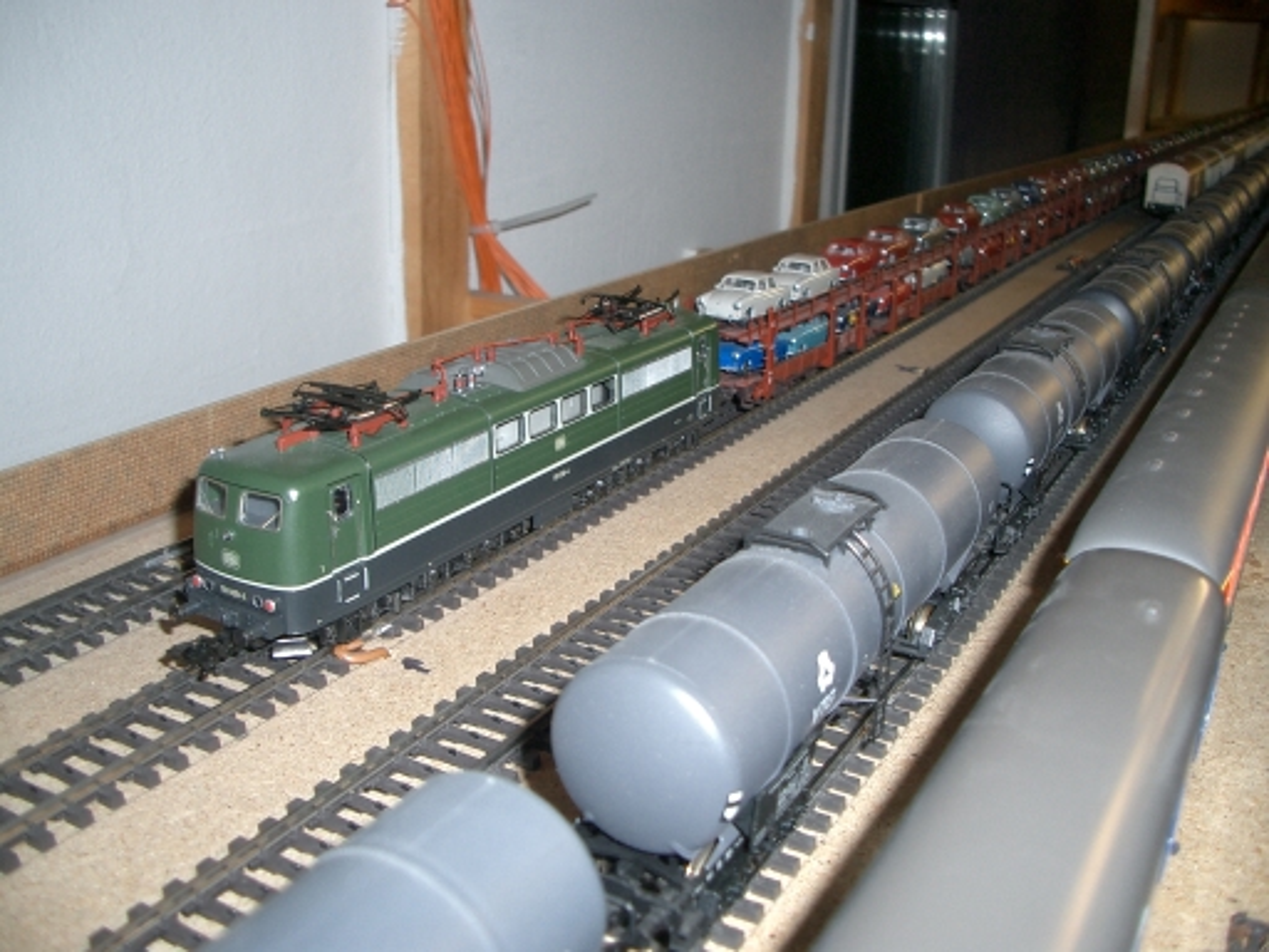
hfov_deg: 52.6
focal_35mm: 35
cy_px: 476
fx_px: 1283
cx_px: 634
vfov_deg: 40.7
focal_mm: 5.8
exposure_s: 1/40
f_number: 2.6
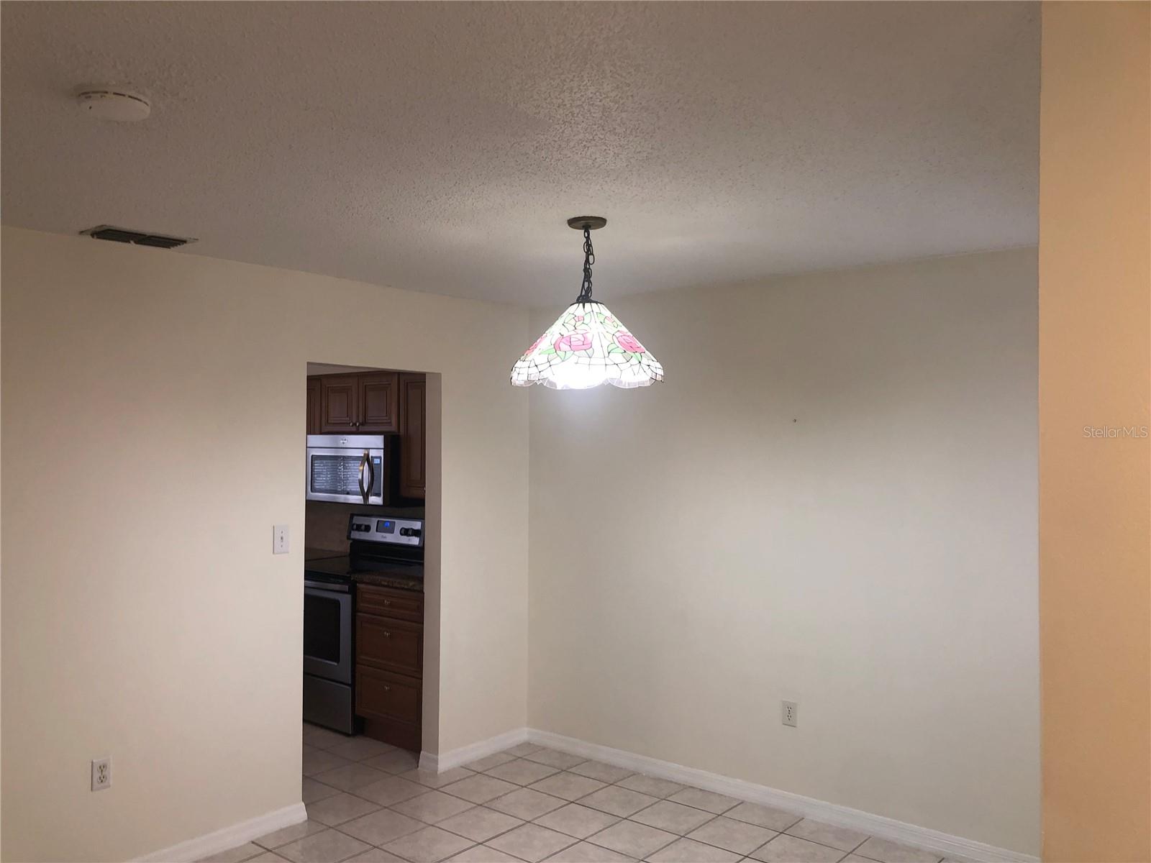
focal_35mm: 28
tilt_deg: -0.2
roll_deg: +0.6
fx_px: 931
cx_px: 576
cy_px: 432
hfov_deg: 63.4
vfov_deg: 49.7
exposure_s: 1/17
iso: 32
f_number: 1.8
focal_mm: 4
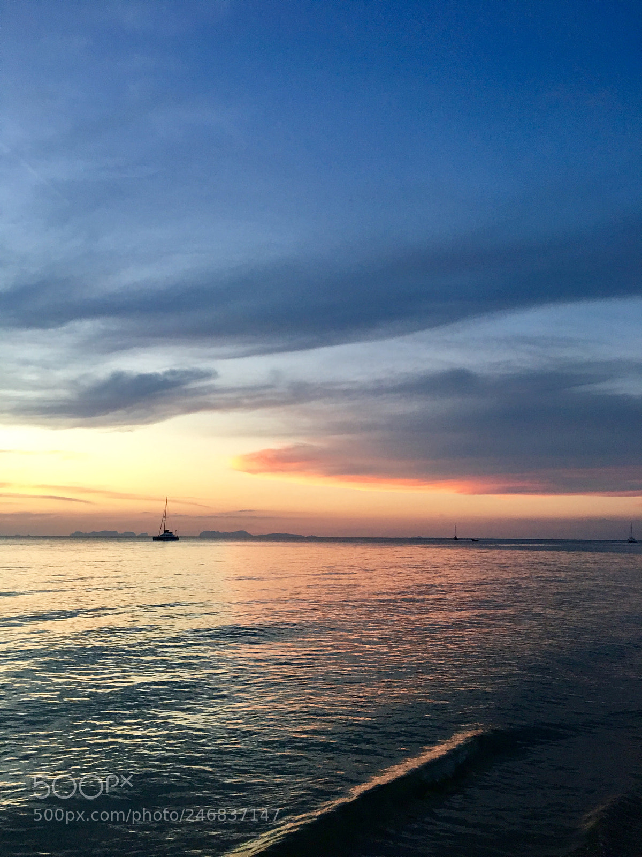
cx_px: 321
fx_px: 717
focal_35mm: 29
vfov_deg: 61.7
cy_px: 428
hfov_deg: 48.2
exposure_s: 1/33
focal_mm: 4.15
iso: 50
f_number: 2.2
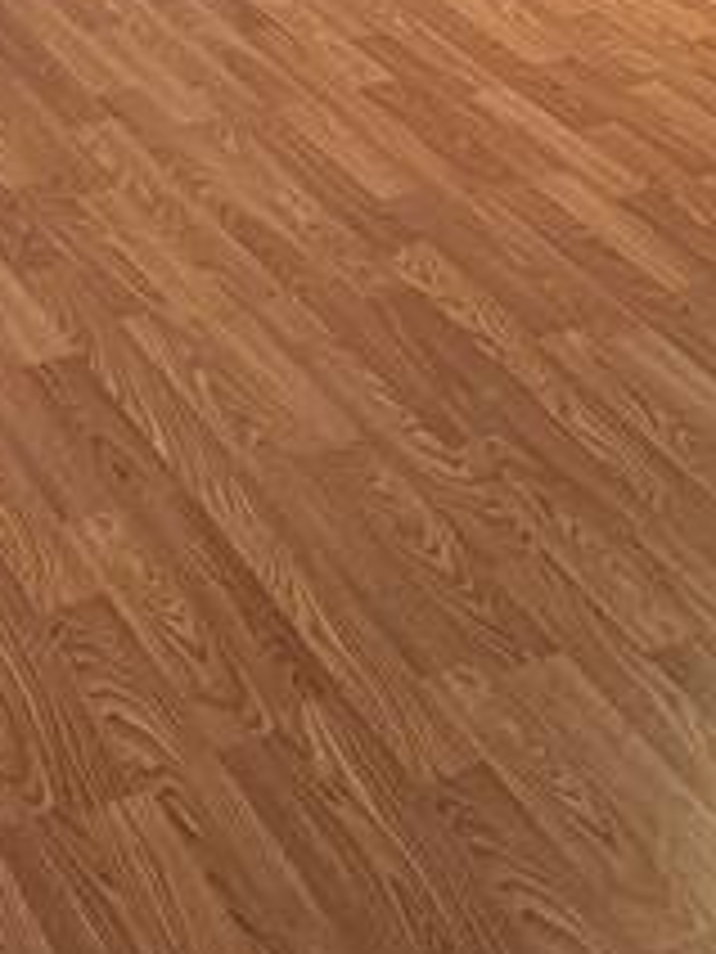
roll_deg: -1.5
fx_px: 2399
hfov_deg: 16.5
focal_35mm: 87
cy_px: -423
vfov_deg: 19.9
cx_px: 761
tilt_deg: -11.2
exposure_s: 1/60
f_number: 1.78
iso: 250
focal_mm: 6.76
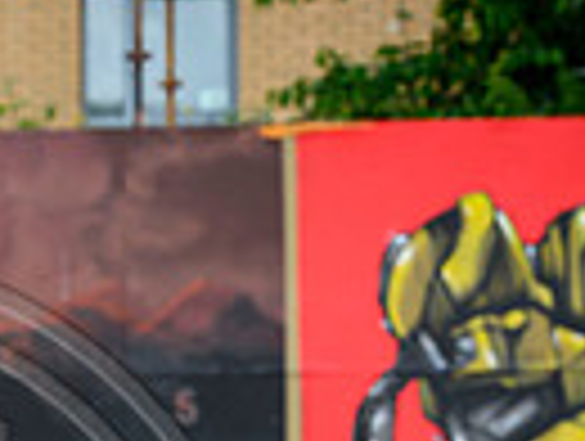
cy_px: 704
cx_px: -189
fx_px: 5079
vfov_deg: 4.9
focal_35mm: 300
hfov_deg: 6.5
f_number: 5.6
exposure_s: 1/250
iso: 250
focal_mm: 70
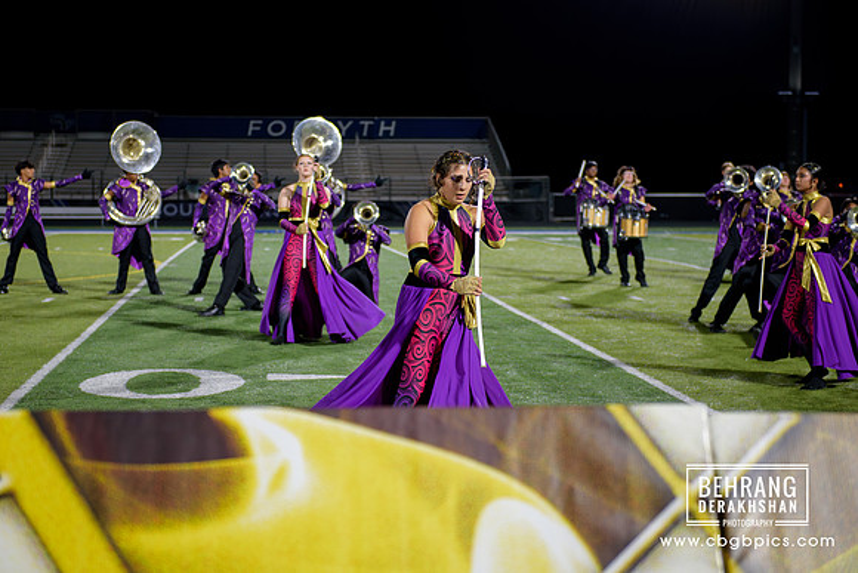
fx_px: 1732
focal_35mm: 73
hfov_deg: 27.8
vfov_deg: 18.8
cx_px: 405
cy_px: 288
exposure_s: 1/400
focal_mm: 66
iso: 1600
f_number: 2.8
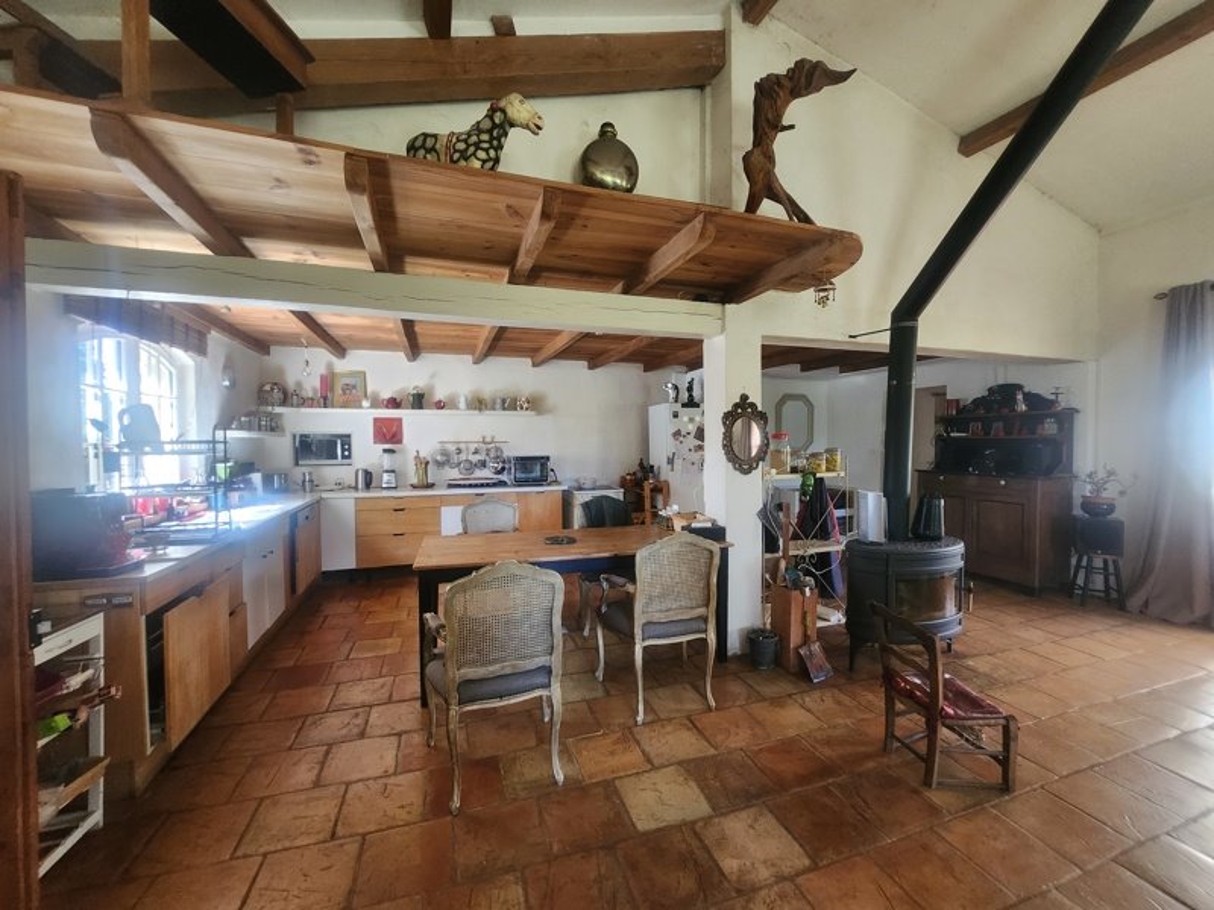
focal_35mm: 13
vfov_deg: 89.9
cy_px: 455
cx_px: 607
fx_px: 456
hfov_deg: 106.2
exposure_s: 1/60
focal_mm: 1.7
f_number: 2.2
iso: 320
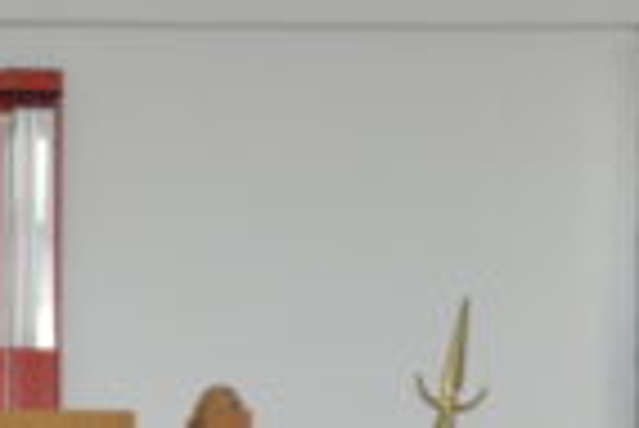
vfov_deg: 7.7
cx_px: -868
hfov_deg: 10.9
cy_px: 1138
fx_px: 2878
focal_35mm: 162
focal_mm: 30
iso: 2000
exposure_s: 1/200
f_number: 5.6
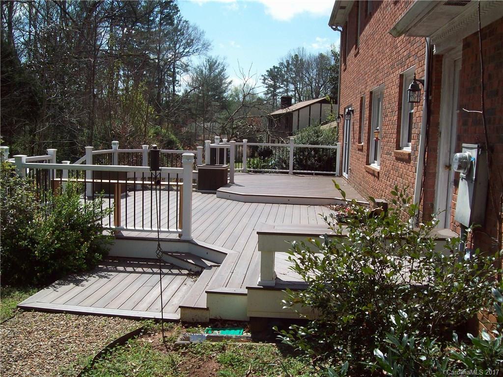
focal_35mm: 36
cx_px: 252
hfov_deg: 51.4
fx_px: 523
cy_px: 188
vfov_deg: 39.7
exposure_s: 1/512
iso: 80
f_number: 4.8
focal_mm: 6
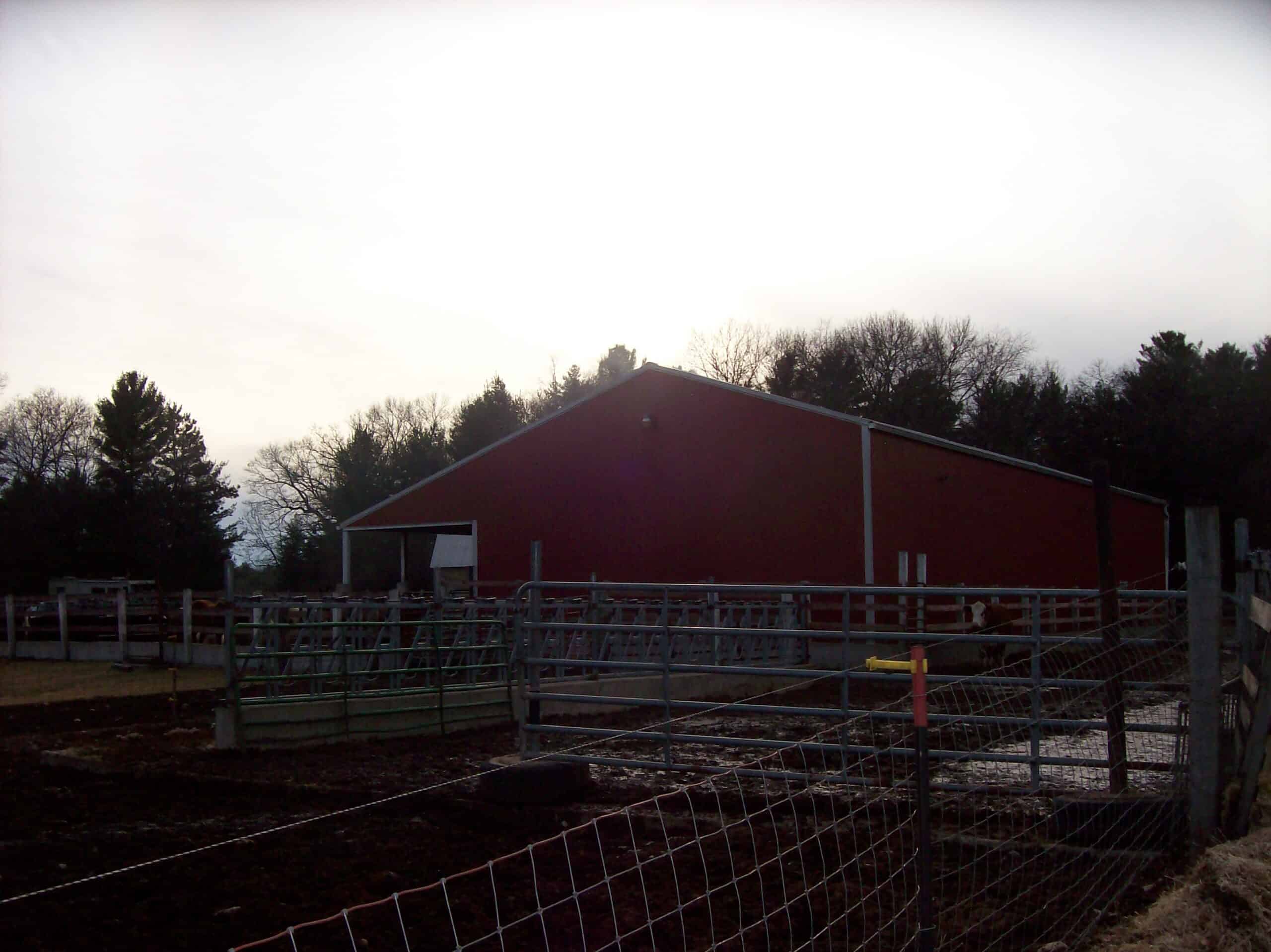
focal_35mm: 36
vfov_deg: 39.6
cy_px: 476
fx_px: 1321
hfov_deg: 51.4
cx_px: 636
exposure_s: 1/668
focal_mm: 6
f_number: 4.8
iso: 80
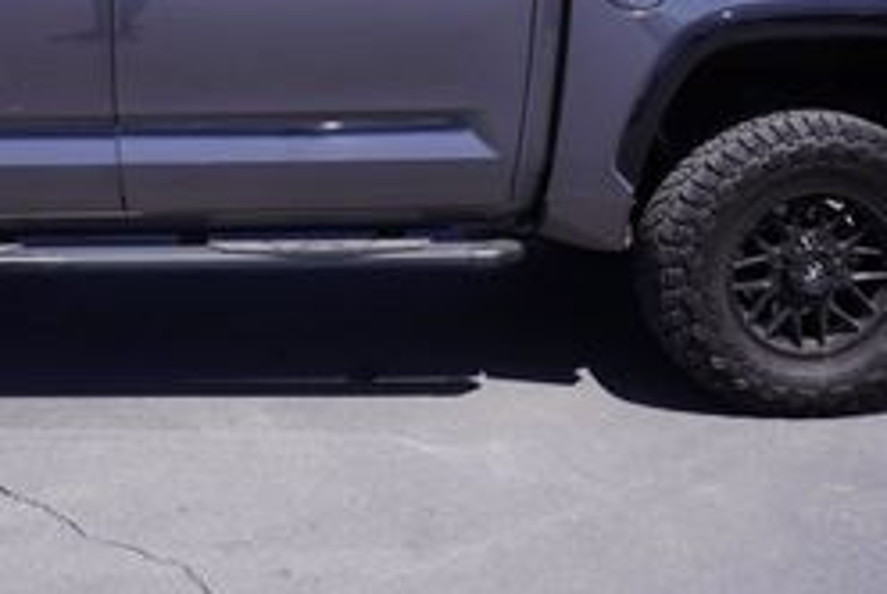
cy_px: 104
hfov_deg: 31.5
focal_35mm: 62
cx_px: 172
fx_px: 1529
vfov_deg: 21.6
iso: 100
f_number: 9
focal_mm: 16
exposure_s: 1/125
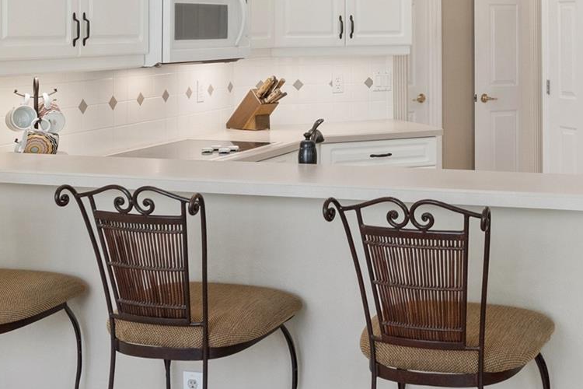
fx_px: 1036
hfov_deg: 30.8
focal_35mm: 64
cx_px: 442
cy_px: 27
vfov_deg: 20.7
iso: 800
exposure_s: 1/30
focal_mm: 20
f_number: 10
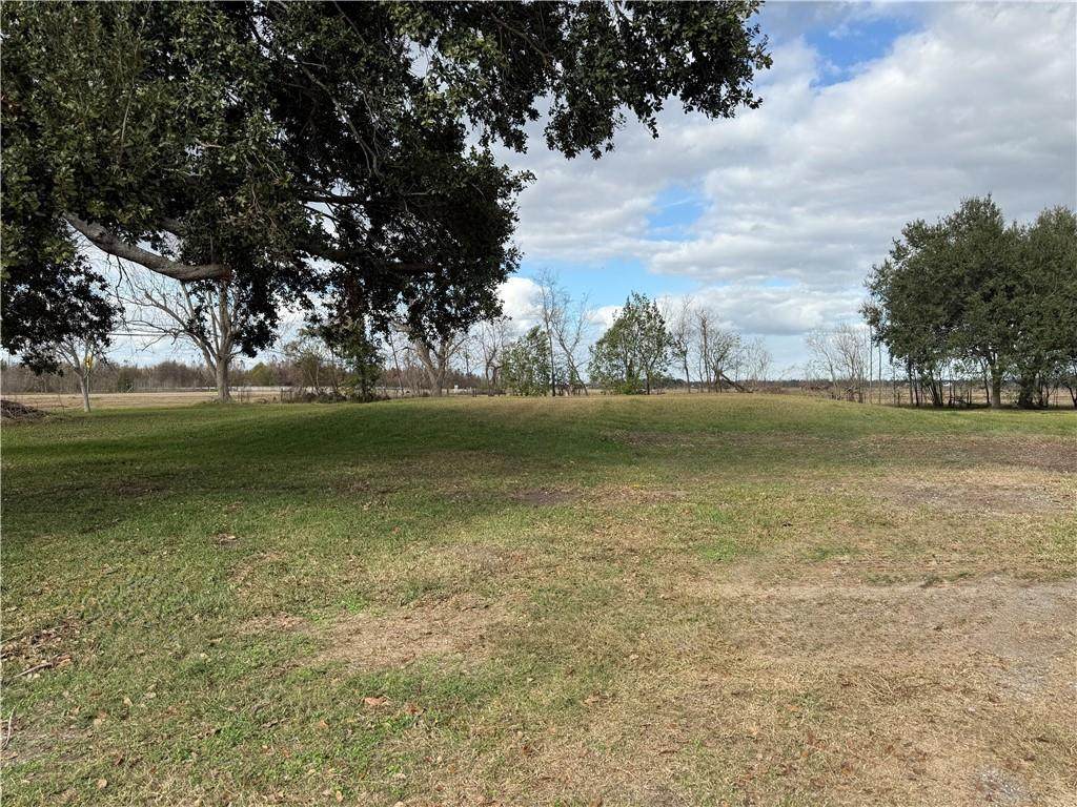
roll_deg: +0.9
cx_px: 538
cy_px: 404
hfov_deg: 71.6
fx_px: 747
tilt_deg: -1.2
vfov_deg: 56.8
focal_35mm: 24
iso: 80
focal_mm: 6.76
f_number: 1.78
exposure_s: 1/2801
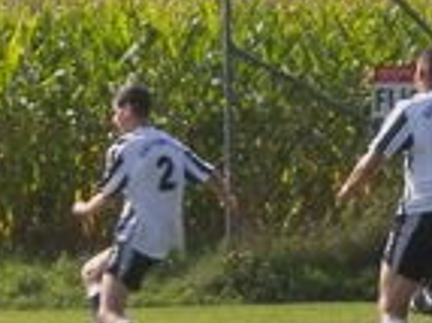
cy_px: 299
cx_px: 148
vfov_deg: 3.2
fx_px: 5748
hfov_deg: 4.3
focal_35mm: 461
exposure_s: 1/182
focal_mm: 22.1
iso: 64
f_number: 5.6
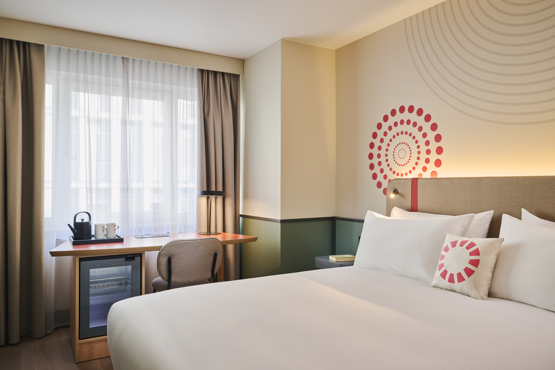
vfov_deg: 51.3
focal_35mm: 25
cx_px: 278
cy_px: 185
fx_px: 385
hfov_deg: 71.5
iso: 400
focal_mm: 25
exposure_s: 1/10
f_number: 8
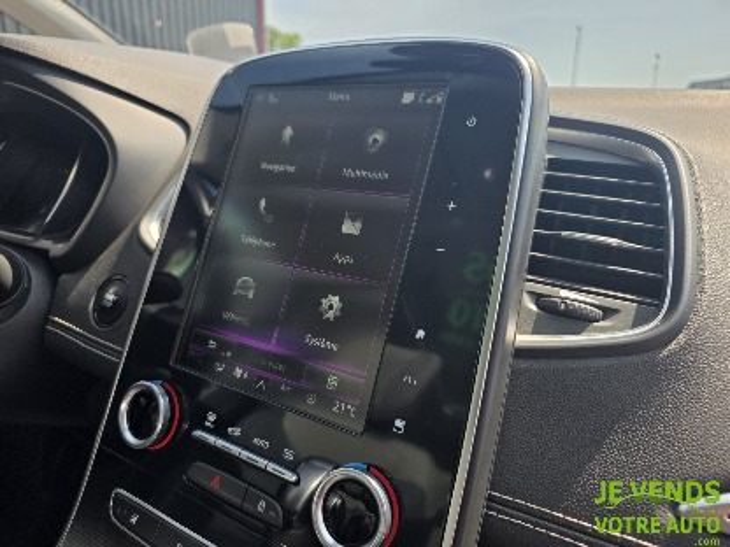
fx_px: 485
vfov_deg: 58.9
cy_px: 274
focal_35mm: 23
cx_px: 365
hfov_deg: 73.9
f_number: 1.7
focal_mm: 6.25
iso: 80
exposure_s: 1/1525
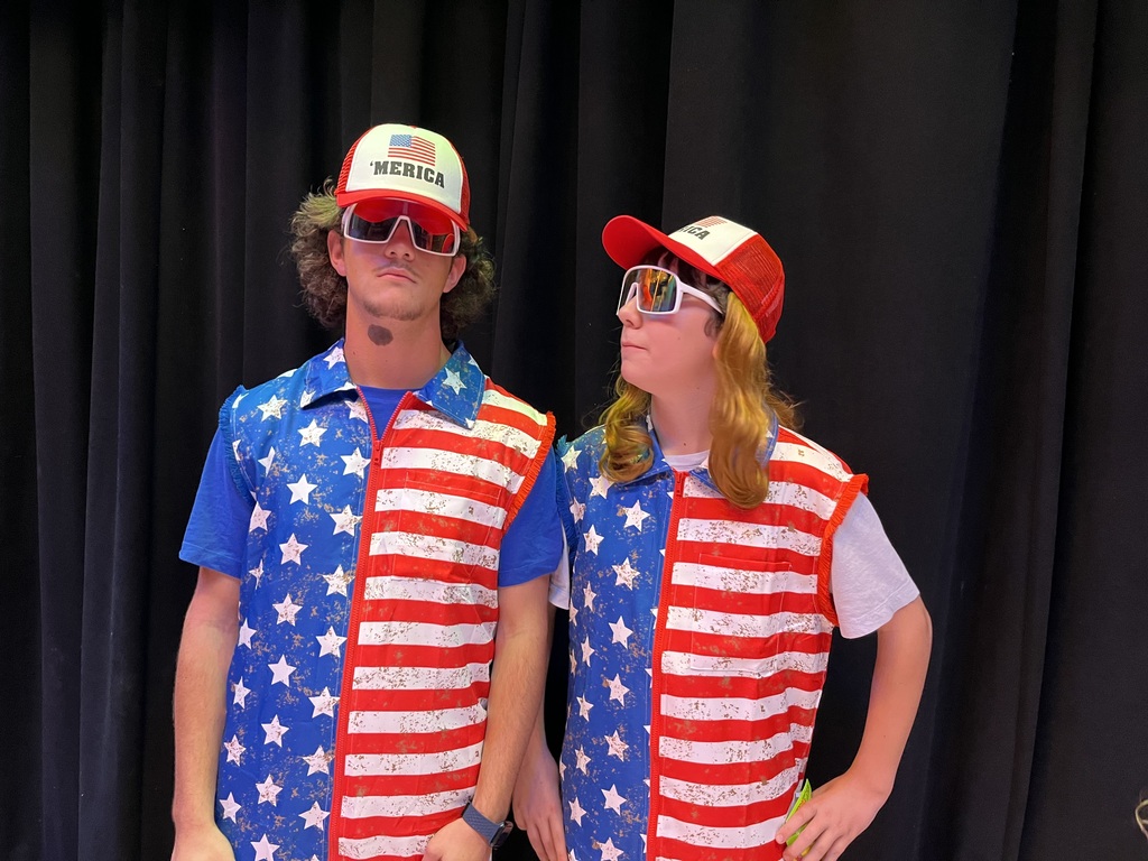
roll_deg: -2.4
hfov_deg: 67.3
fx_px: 862
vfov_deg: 53.1
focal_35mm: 26
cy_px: 430
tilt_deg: -5.1
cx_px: 574
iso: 400
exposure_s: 1/40
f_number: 1.6
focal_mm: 5.1
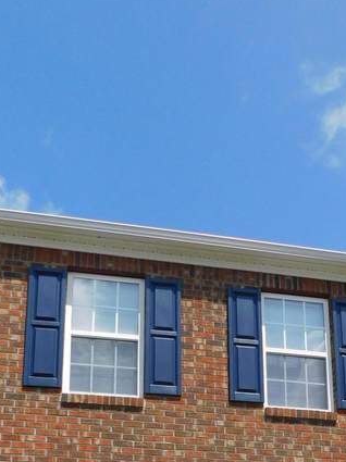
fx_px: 694
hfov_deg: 27.8
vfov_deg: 32.3
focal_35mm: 52
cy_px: 514
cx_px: 227
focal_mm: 4
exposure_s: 1/500
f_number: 6
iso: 125
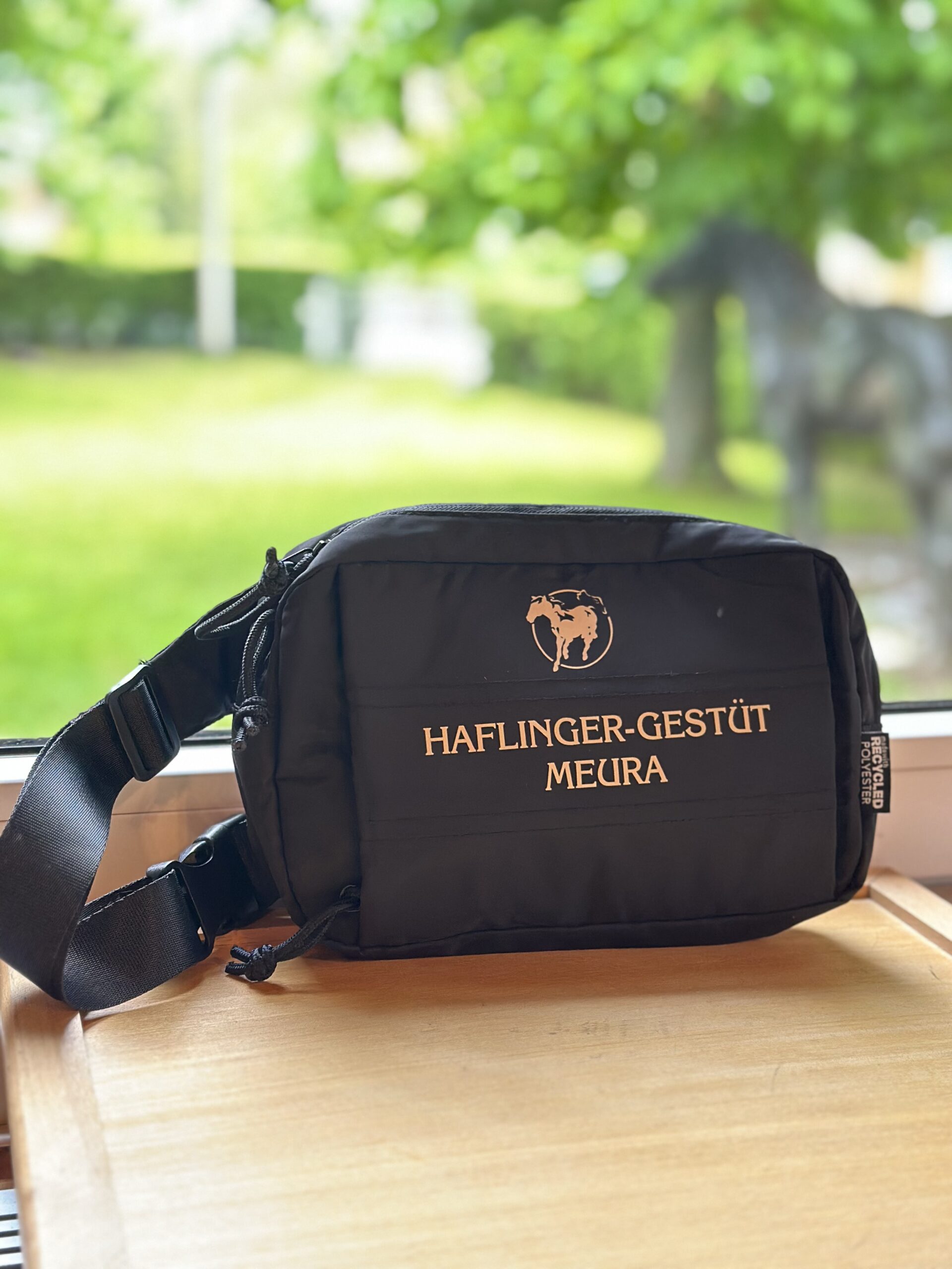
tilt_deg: -9.7
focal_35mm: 48
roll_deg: -1.6
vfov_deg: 39.7
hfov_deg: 30.3
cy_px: 634
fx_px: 1760
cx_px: 476
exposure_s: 1/40
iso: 500
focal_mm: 6.86
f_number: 1.78
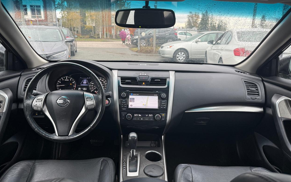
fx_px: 206
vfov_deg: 47.6
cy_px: 95
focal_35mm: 26
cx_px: 142
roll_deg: -1.2
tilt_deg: -16.1
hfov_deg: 70.4
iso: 100
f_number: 1.78
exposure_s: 1/121
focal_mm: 6.76
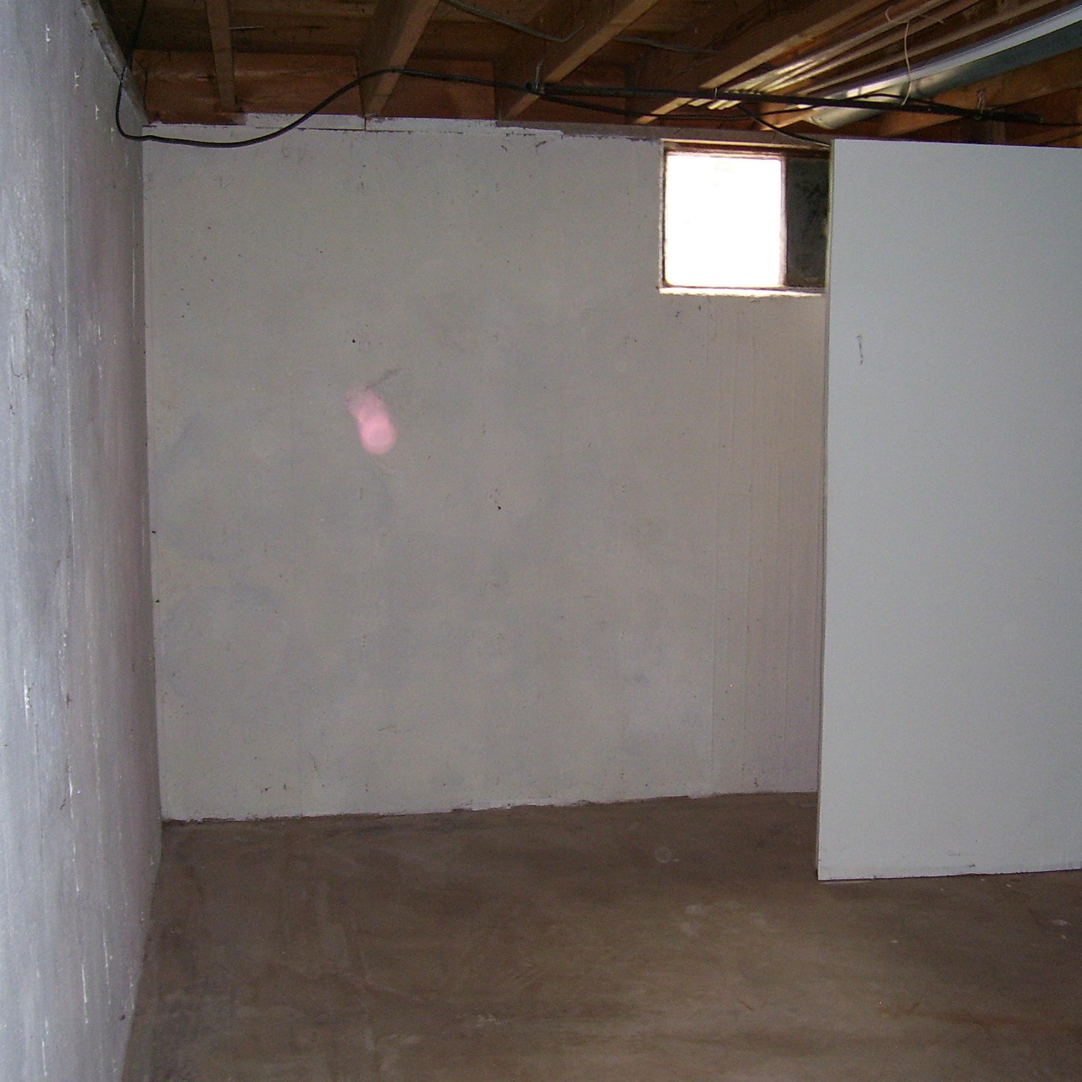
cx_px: 599
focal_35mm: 43
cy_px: 552
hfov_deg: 39.1
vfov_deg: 39.2
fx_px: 1521
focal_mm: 5.6
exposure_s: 1/60
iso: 125
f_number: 2.7
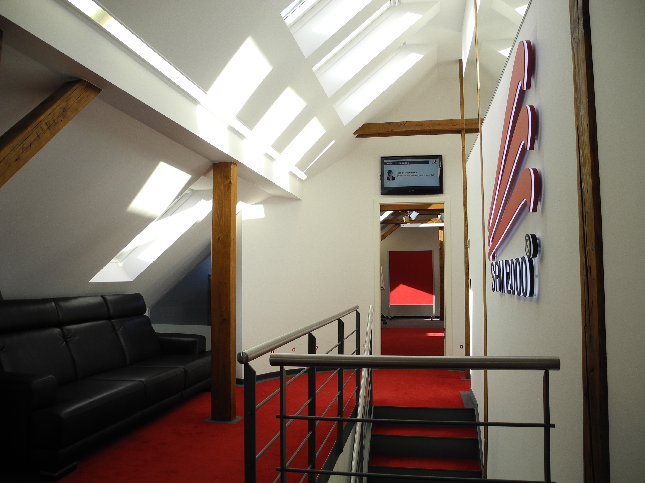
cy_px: 242
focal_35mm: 28
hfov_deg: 63.4
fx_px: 522
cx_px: 322
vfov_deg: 49.7
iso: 100
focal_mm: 6
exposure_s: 1/340
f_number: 2.8
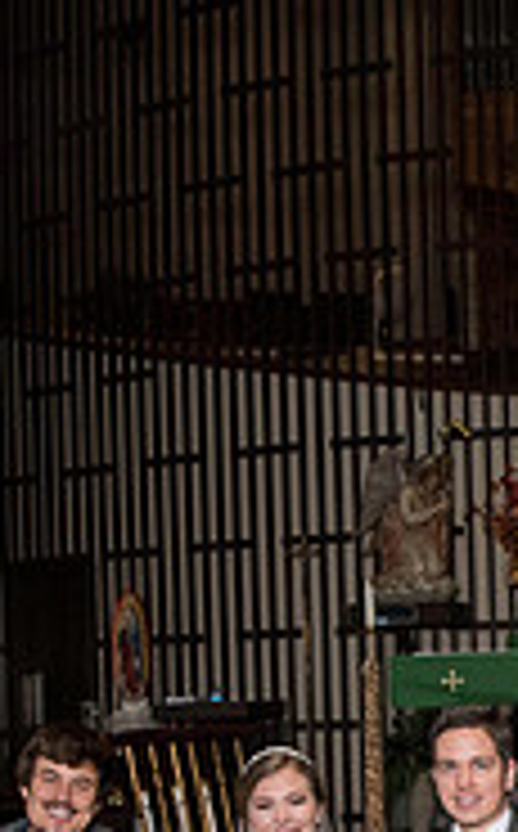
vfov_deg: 23.3
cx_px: 566
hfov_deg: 14.8
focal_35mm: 86
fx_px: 1950
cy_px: 789
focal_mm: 24
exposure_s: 1/160
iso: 1000
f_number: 6.3
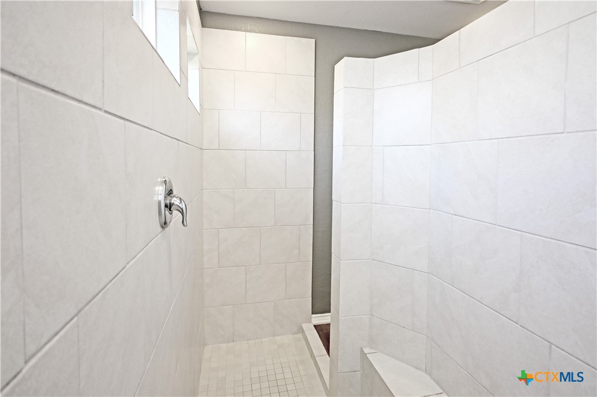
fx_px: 298
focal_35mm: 18
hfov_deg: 90.0
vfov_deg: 67.3
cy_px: 198
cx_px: 298
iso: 64
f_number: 3.5
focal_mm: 12
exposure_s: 1/25
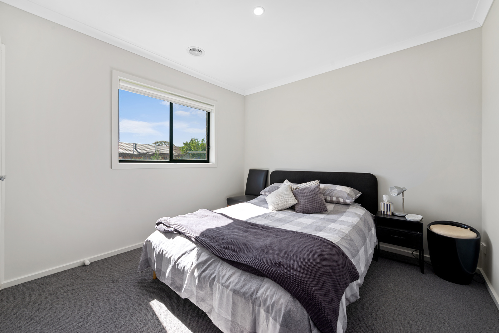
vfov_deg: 81.3
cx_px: 250
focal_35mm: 14
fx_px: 194
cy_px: 166
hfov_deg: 104.2
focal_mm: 14
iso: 125
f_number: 8
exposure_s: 1/20
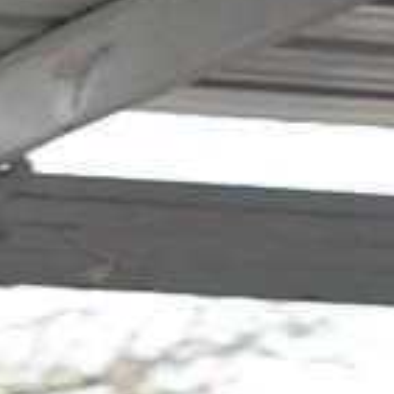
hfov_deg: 5.0
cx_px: -310
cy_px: 229
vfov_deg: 5.0
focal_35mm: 349
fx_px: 4494
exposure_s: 1/80
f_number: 9
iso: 250
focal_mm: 100
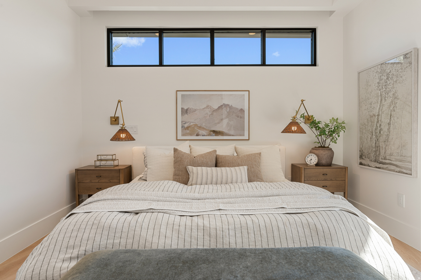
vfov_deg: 57.2
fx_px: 257
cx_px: 210
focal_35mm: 22
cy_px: 140
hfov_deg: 78.6
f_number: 8
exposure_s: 1/30
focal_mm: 22
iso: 160
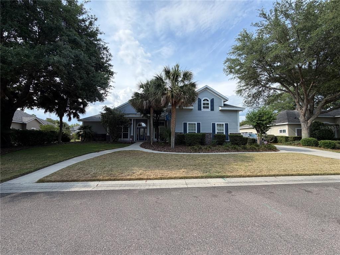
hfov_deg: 102.1
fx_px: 138
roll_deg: +0.6
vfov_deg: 85.7
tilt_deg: +3.7
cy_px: 128
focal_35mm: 14
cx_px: 170
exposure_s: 1/770
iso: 32
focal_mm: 2.22
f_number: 2.2
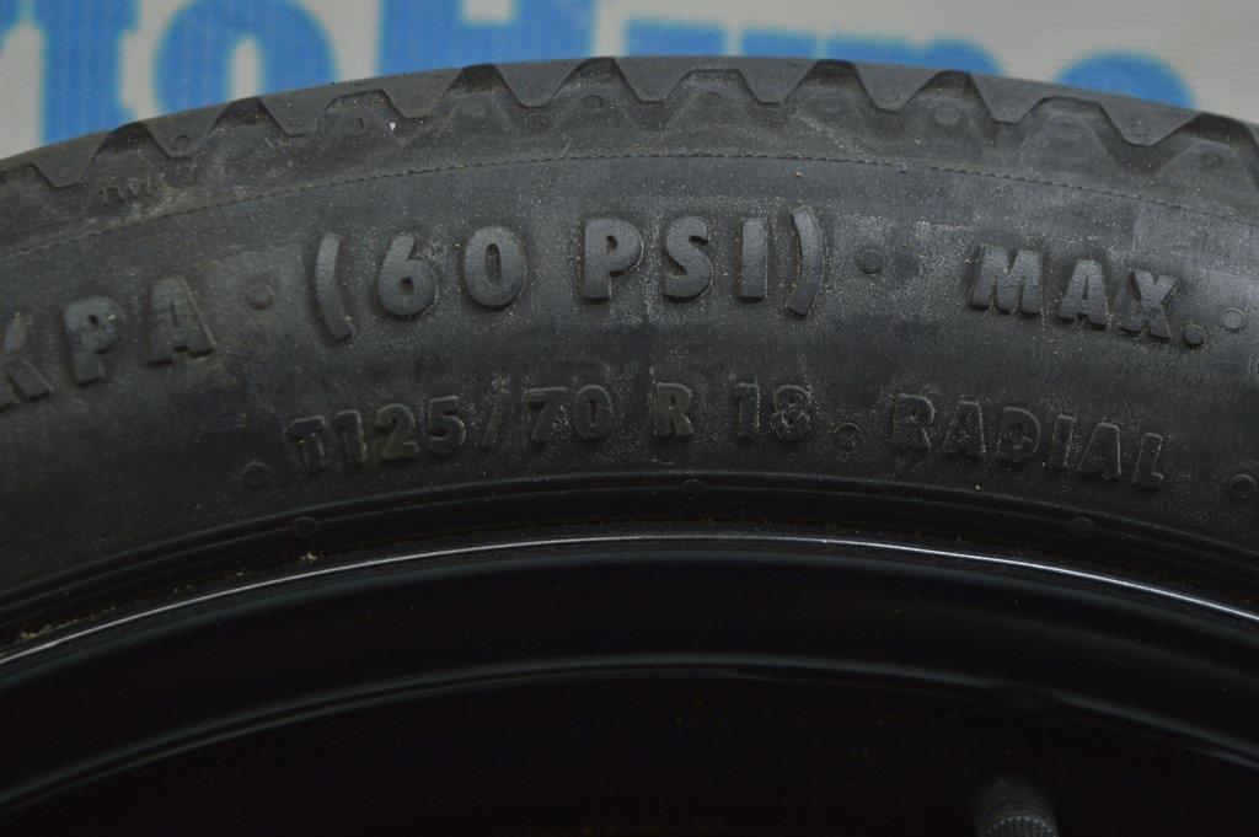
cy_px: 418
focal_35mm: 82
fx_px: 2883
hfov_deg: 24.6
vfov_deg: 16.5
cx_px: 630
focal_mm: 55
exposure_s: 1/40
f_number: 5.6
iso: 400
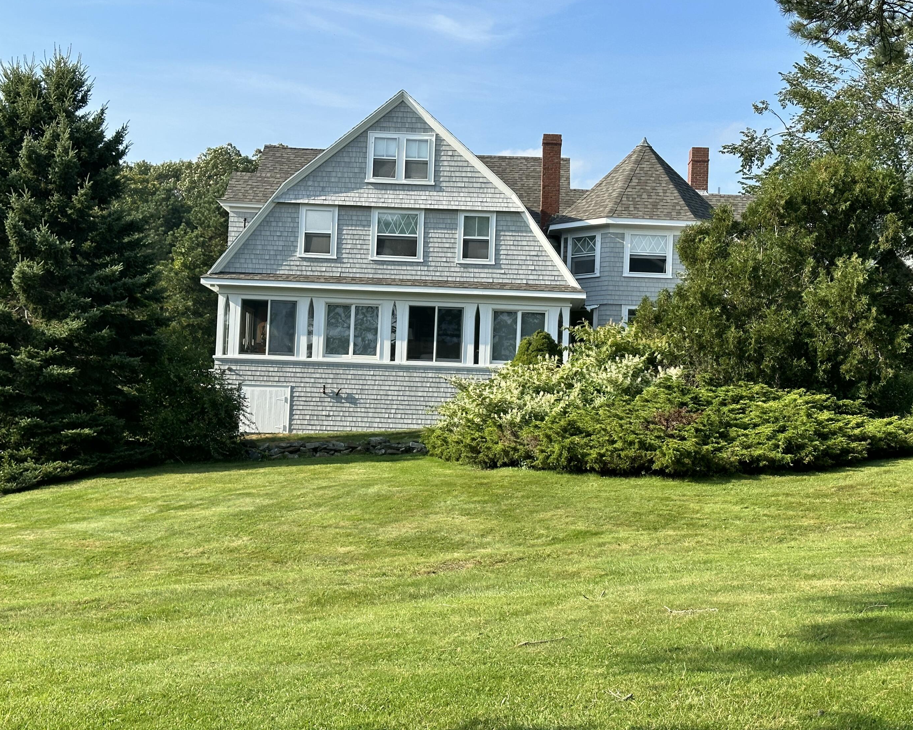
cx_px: 485
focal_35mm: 51
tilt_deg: +2.5
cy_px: 360
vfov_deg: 29.7
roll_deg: -2.4
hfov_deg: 36.6
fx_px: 1378
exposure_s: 1/2252
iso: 64
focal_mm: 6.86
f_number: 1.78
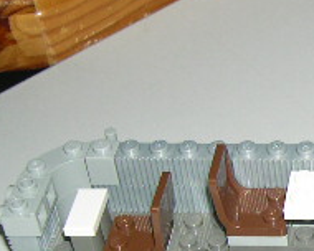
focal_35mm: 125
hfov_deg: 14.3
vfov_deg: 12.3
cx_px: 484
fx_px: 1162
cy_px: 213
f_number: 2.8
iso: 100
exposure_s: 1/60
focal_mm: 8
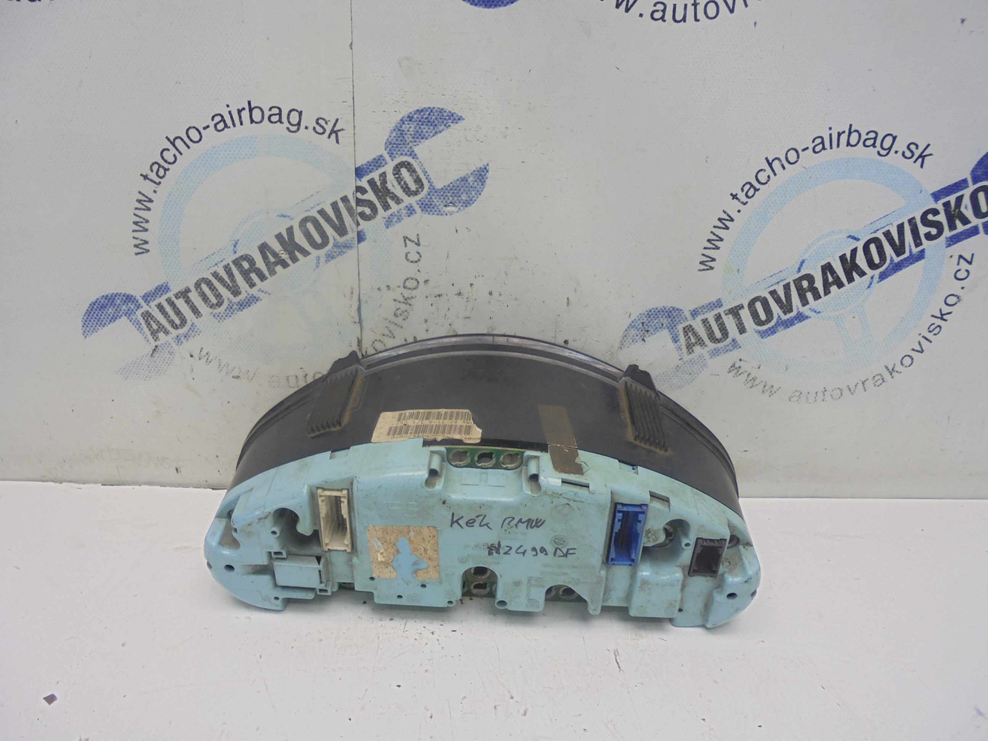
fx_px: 742
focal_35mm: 26
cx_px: 494
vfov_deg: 53.1
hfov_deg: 67.3
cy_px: 370
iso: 100
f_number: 3.5
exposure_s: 1/40
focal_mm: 4.6
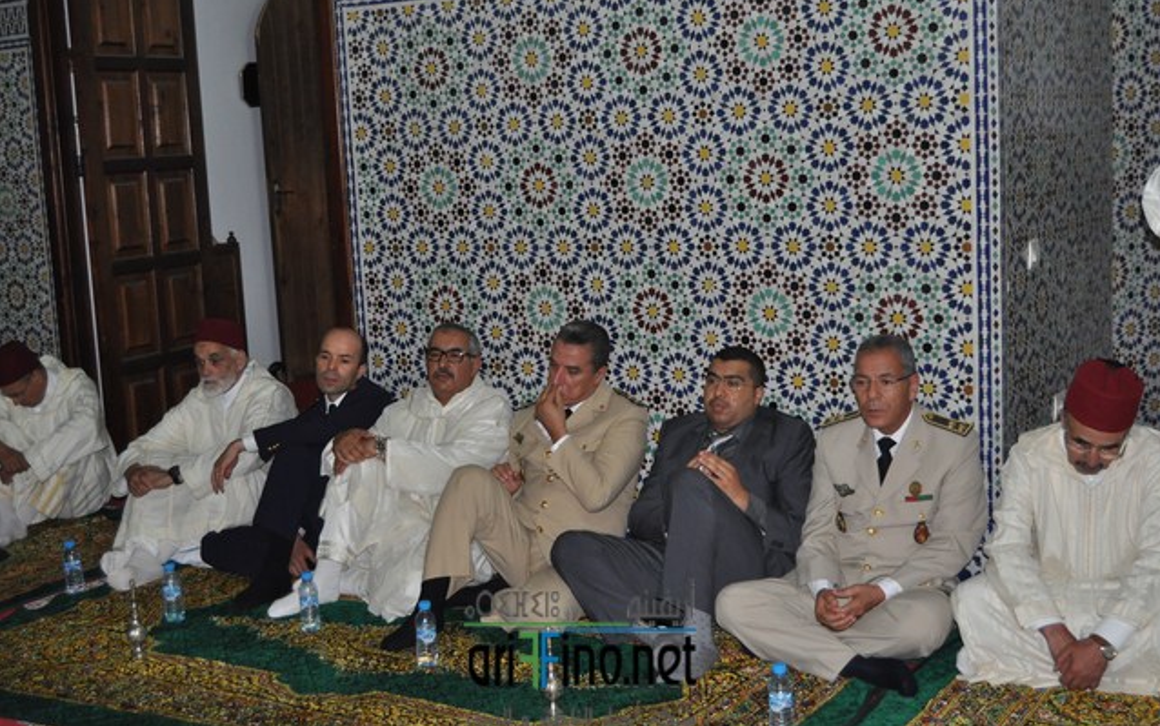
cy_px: 347
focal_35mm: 48
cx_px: 580
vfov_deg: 27.1
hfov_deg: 42.2
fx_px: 1502
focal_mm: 31
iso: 800
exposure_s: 1/60
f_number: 4.2
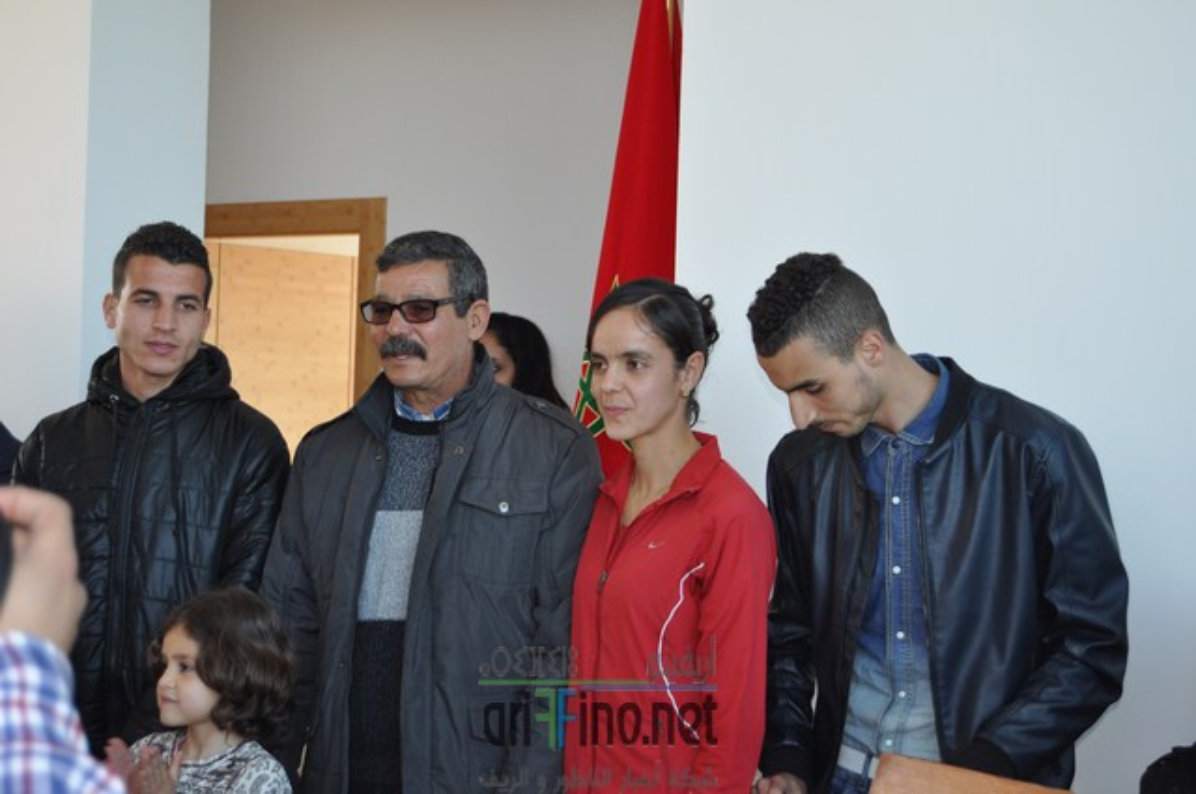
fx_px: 2389
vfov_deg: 18.9
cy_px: 397
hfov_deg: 28.1
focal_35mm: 72
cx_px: 598
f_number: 5.3
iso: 500
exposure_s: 1/125
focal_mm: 48
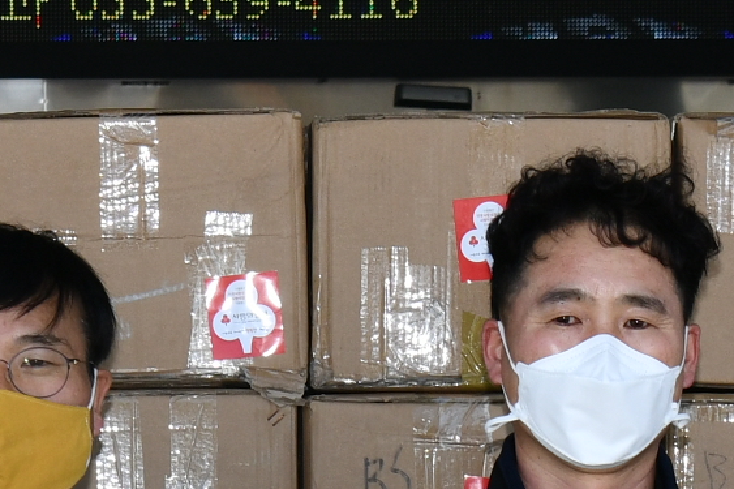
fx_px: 7174
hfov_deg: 5.8
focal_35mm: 352
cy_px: 741
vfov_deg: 3.9
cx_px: -57
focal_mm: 48
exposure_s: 1/250
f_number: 7.1
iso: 200
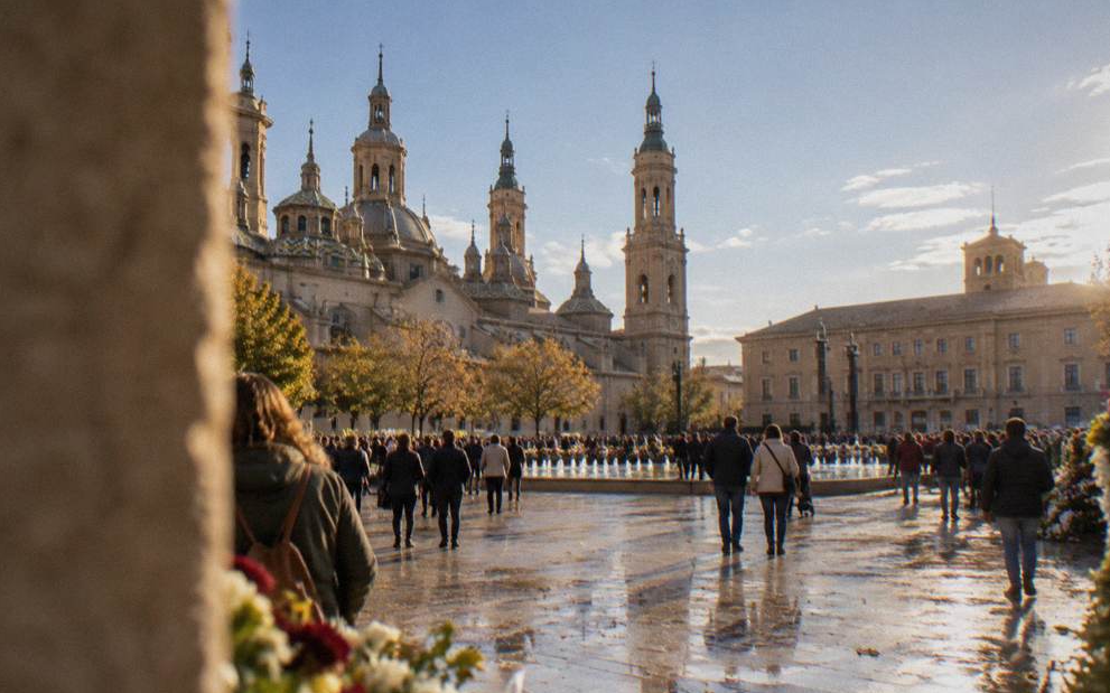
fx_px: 1089
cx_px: 558
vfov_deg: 35.3
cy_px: 371
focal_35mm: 36
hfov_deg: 54.0
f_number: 7.1
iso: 400
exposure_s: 1/500
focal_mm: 35
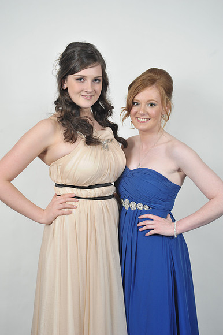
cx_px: 112
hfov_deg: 20.6
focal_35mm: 66
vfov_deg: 30.5
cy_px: 168
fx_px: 614
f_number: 7.1
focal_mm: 66
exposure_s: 1/160
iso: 1000
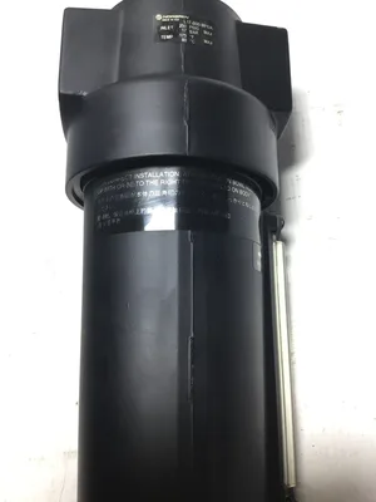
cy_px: 251
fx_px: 449
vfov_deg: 58.4
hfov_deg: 45.4
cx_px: 188
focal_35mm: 31
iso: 32
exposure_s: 1/60
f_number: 2.4
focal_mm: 3.3
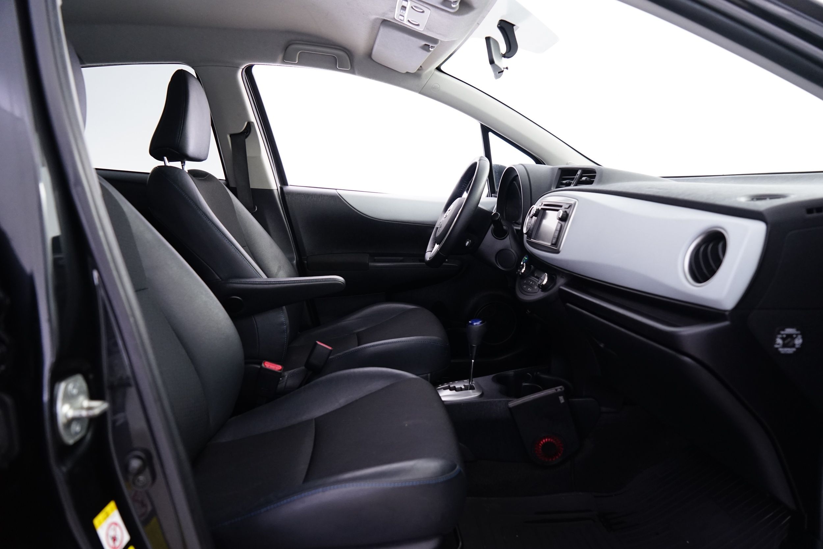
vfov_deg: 53.1
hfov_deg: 73.7
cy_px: 274
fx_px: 549
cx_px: 412
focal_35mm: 24
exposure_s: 1/10
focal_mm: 24
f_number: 4
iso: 1600
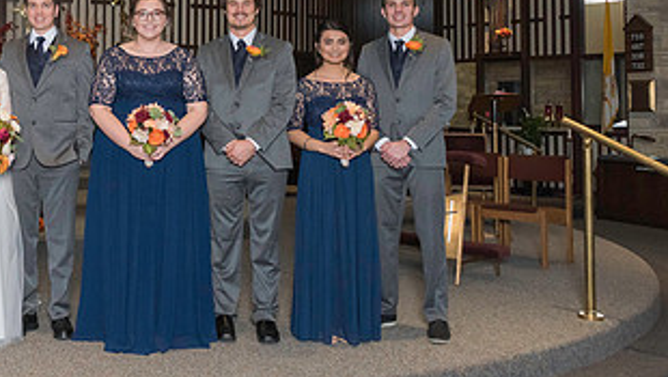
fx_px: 833
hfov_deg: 41.3
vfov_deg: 25.1
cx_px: 110
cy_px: 76
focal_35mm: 47
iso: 1250
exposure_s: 1/160
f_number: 6.3
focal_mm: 24
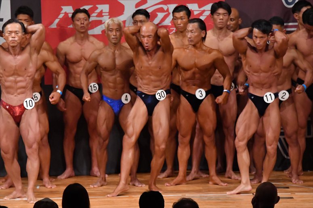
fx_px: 2477
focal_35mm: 285
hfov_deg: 7.2
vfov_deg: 4.8
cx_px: 156
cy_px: 104
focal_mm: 190
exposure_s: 1/400
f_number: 5.6
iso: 8000
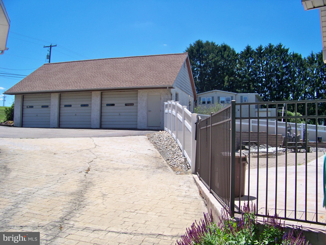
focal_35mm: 33
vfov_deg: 42.9
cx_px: 163
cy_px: 122
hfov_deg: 55.4
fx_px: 311
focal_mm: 5.85
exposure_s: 1/800
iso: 64
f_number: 2.8
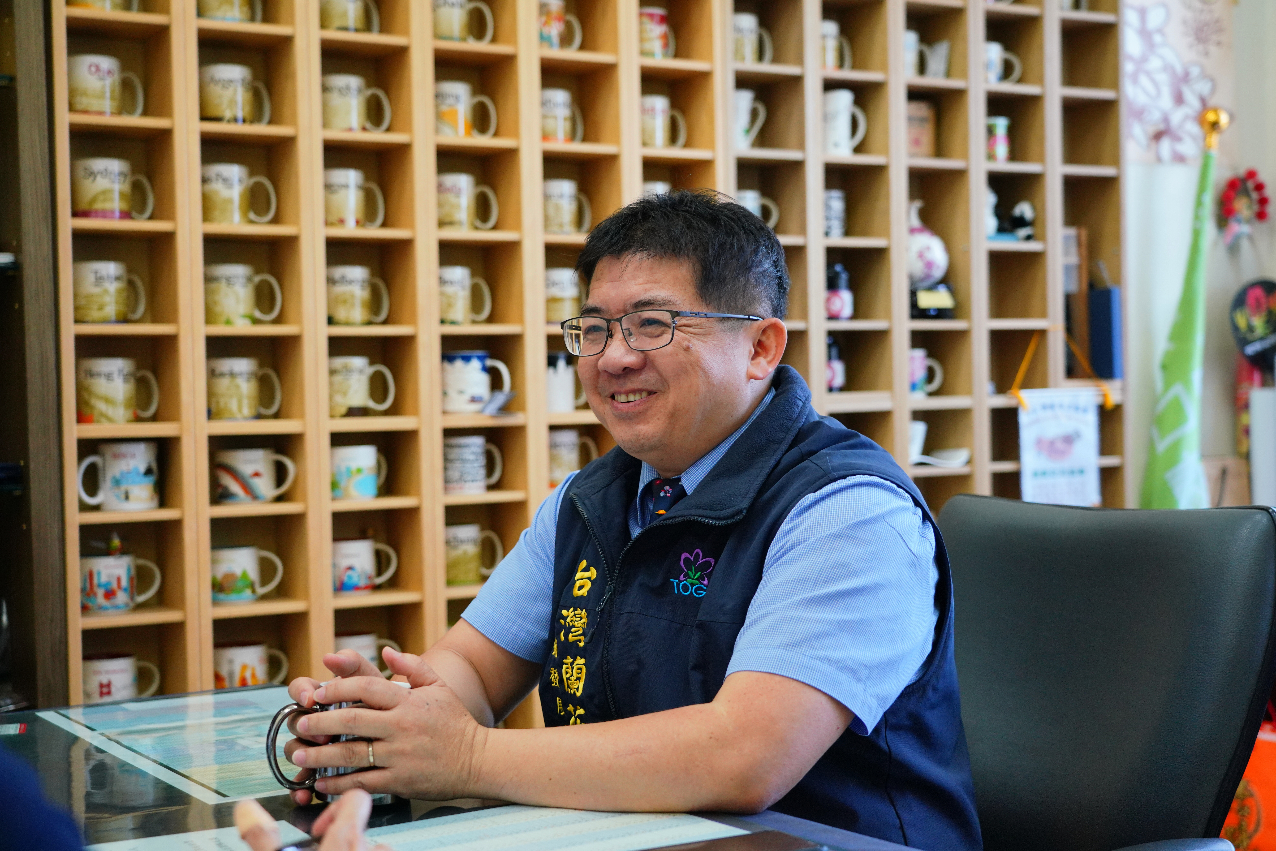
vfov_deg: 27.0
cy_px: 426
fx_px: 1772
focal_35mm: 50
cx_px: 638
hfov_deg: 39.6
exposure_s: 1/200
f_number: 4
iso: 2000
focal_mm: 50
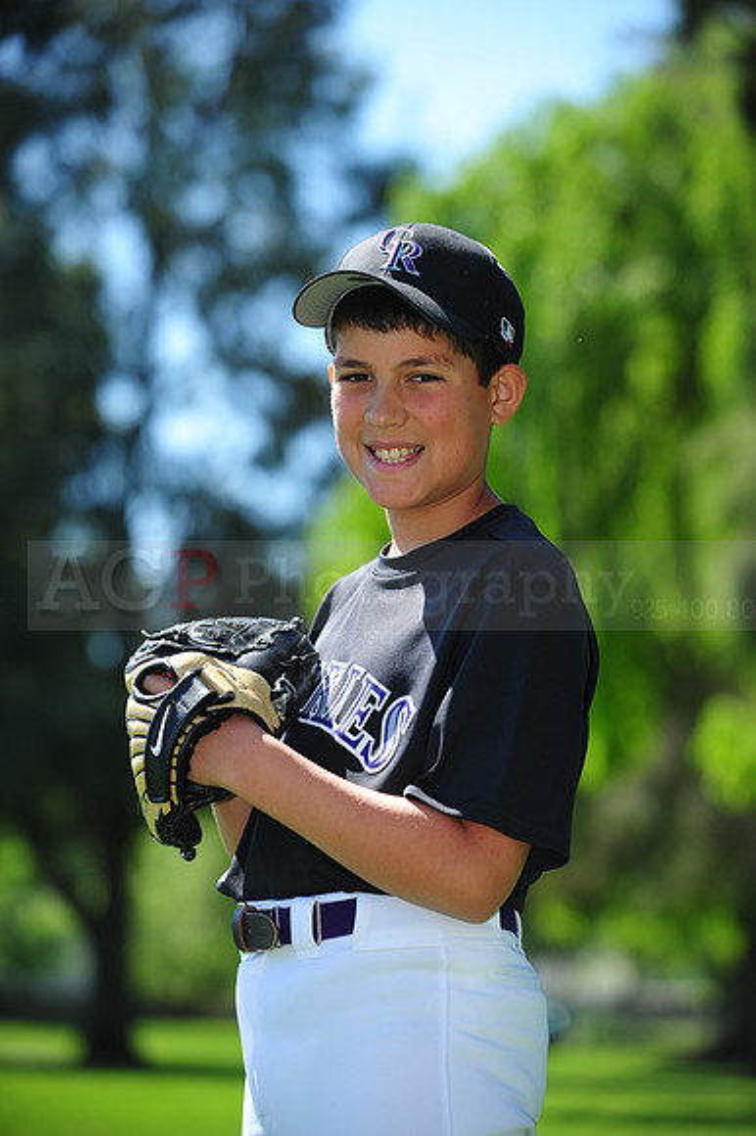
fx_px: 3532
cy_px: 568
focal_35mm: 112
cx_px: 378
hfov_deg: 12.2
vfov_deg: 18.3
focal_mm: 112
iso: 200
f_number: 4
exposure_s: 1/1000
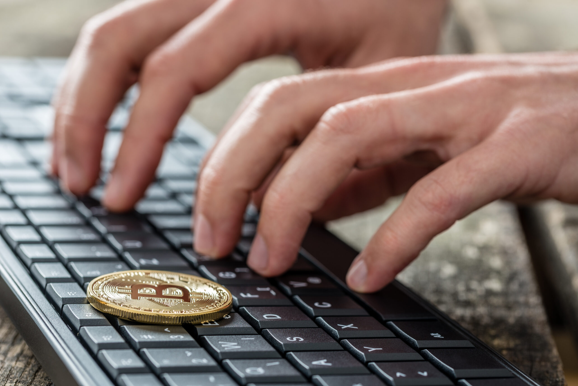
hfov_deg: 19.4
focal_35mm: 105
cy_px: 193
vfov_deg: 13.1
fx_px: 1686
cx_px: 289
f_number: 8
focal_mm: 105
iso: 100
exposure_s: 1/160
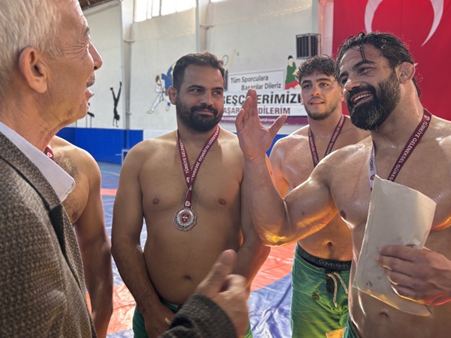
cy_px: 143
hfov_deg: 51.1
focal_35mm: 36
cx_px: 267
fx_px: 469
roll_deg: -1.4
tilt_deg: -1.4
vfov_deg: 39.5
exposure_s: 1/50
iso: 80
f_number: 1.6
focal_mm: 5.96
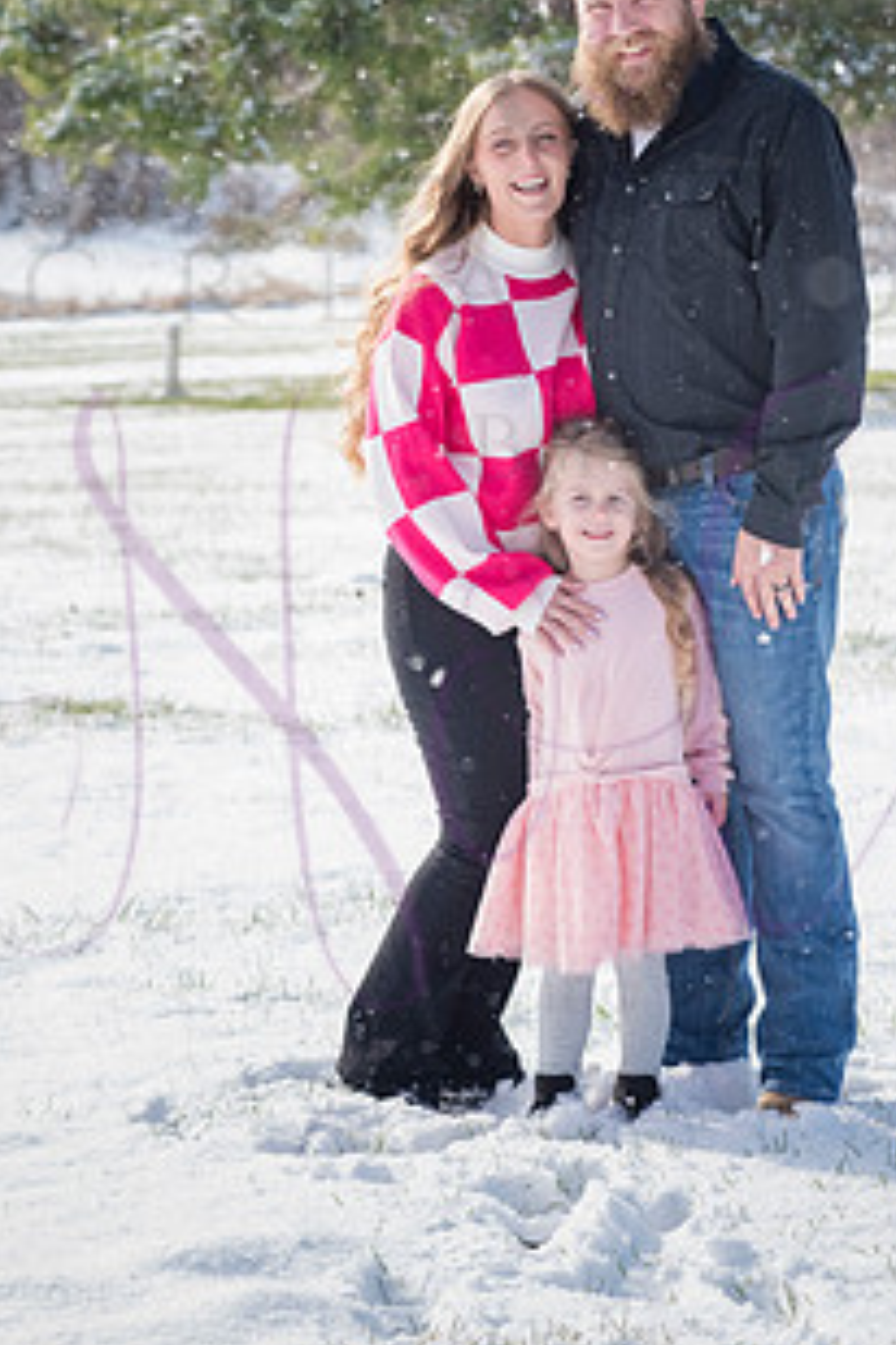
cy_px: 440
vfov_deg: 13.4
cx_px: 605
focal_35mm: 153
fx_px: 5712
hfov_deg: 9.0
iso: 640
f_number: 8
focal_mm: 105
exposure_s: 1/1000
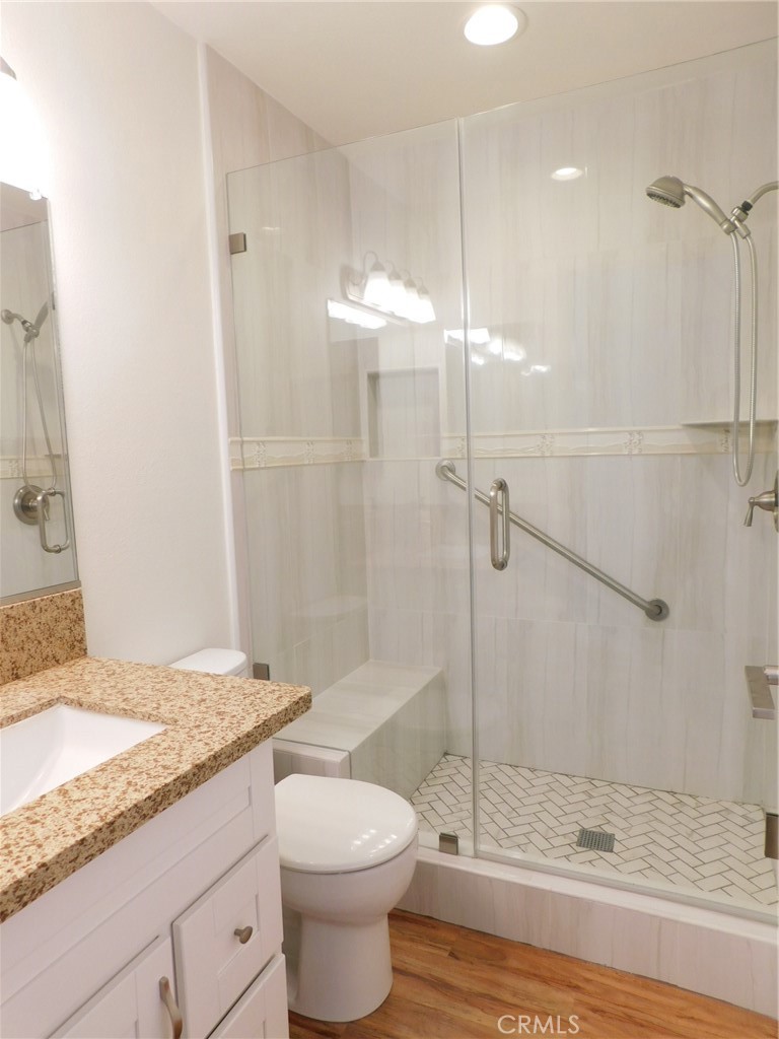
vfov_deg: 73.9
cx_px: 390
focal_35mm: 23
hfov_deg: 58.9
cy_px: 520
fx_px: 690
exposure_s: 1/30
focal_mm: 4
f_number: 3
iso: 125
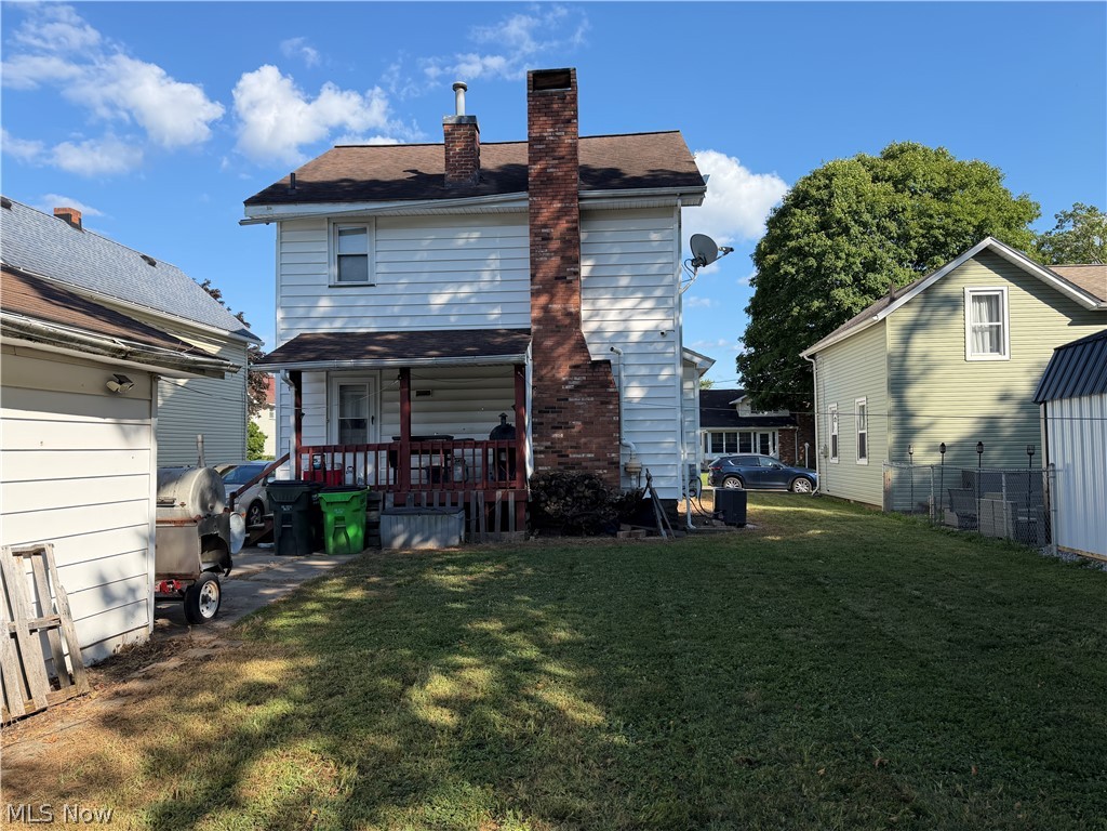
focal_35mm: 24
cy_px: 416
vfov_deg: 56.8
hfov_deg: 71.6
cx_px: 554
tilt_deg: +1.5
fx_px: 768
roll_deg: +0.2
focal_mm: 6.76
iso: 100
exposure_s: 1/3279
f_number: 1.78
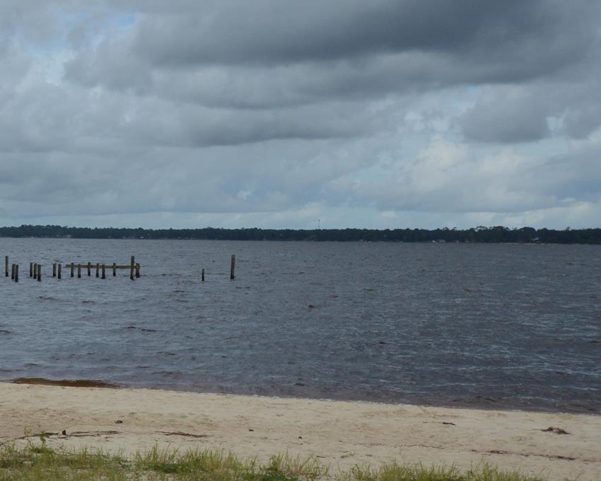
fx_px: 1441
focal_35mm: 81
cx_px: -44
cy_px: 269
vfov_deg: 18.9
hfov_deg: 22.4
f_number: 7.1
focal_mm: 24
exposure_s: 1/1600
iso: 400
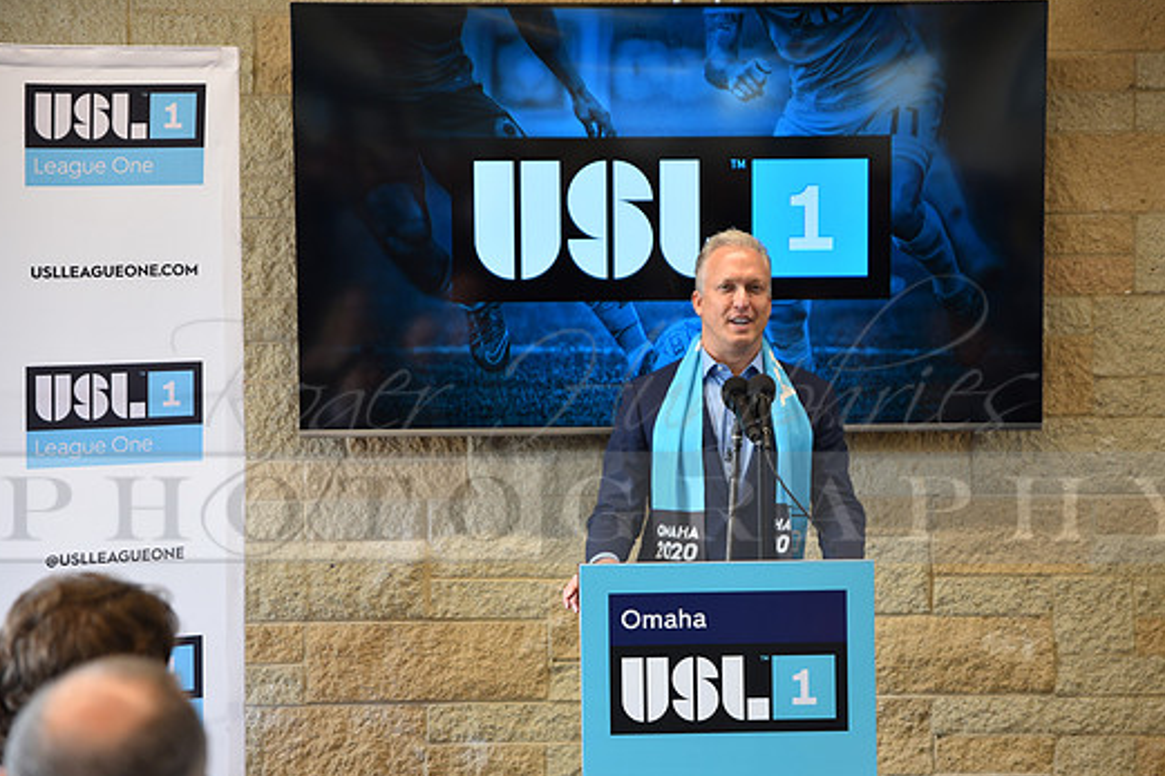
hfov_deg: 26.0
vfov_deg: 17.5
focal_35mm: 78
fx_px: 2523
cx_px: 615
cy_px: 419
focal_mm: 70
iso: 400
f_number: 2.8
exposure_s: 1/60
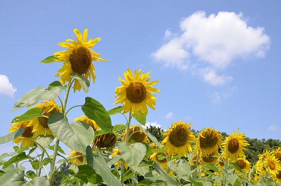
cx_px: 140
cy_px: 93
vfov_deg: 38.2
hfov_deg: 55.2
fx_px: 269
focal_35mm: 34
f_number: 18
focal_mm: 23
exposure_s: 1/200
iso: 400
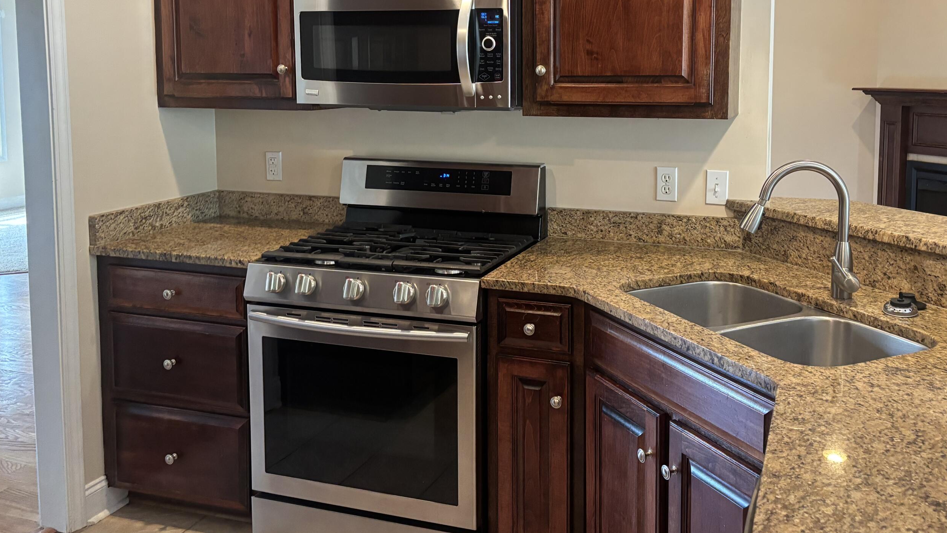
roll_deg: -0.5
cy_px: 133
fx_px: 854
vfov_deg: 33.9
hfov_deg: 57.9
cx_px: 530
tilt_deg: -6.2
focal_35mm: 34
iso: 400
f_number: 1.6
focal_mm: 5.96
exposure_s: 1/60
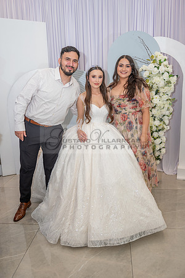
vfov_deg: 60.3
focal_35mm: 31
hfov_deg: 42.3
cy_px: 139
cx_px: 92
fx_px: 239
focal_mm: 31
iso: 640
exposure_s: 1/160
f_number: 2.8
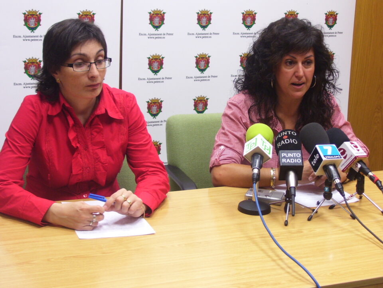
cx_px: 192
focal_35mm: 70
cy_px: 144
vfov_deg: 21.0
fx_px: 774
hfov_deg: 27.8
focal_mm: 11.6
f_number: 4
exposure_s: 1/20
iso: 160
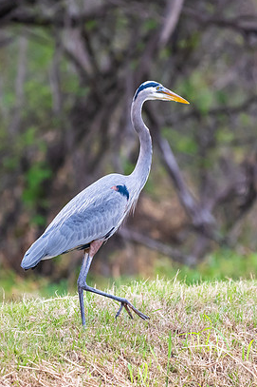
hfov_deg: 1.3
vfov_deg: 2.0
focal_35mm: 1054
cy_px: 175
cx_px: 144
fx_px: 11295
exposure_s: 1/1600
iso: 2200
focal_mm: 600
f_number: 6.3
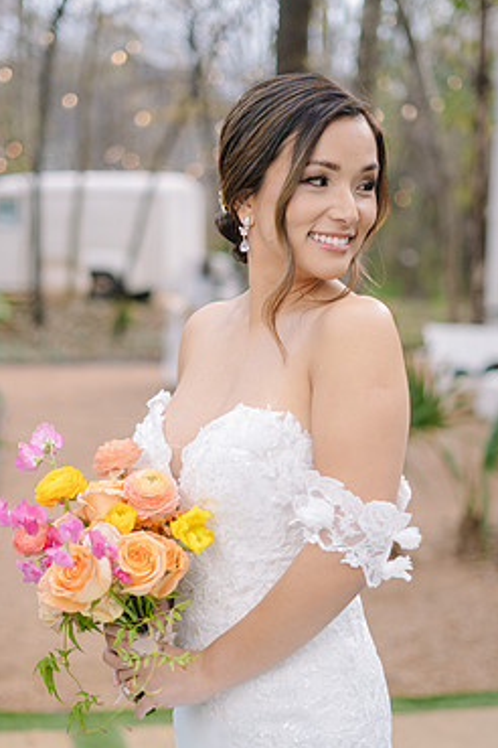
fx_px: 1266
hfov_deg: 22.3
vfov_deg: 32.8
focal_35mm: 61
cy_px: 432
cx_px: 223
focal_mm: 50
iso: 50
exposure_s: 1/200
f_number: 2
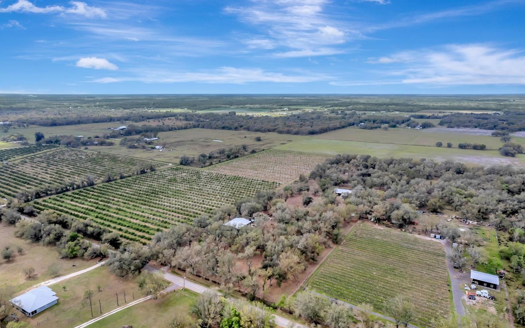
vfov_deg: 52.9
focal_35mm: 23
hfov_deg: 77.2
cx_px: 263
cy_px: 177
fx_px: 329
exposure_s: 1/1500
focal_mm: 8.38
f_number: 2.8
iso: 130
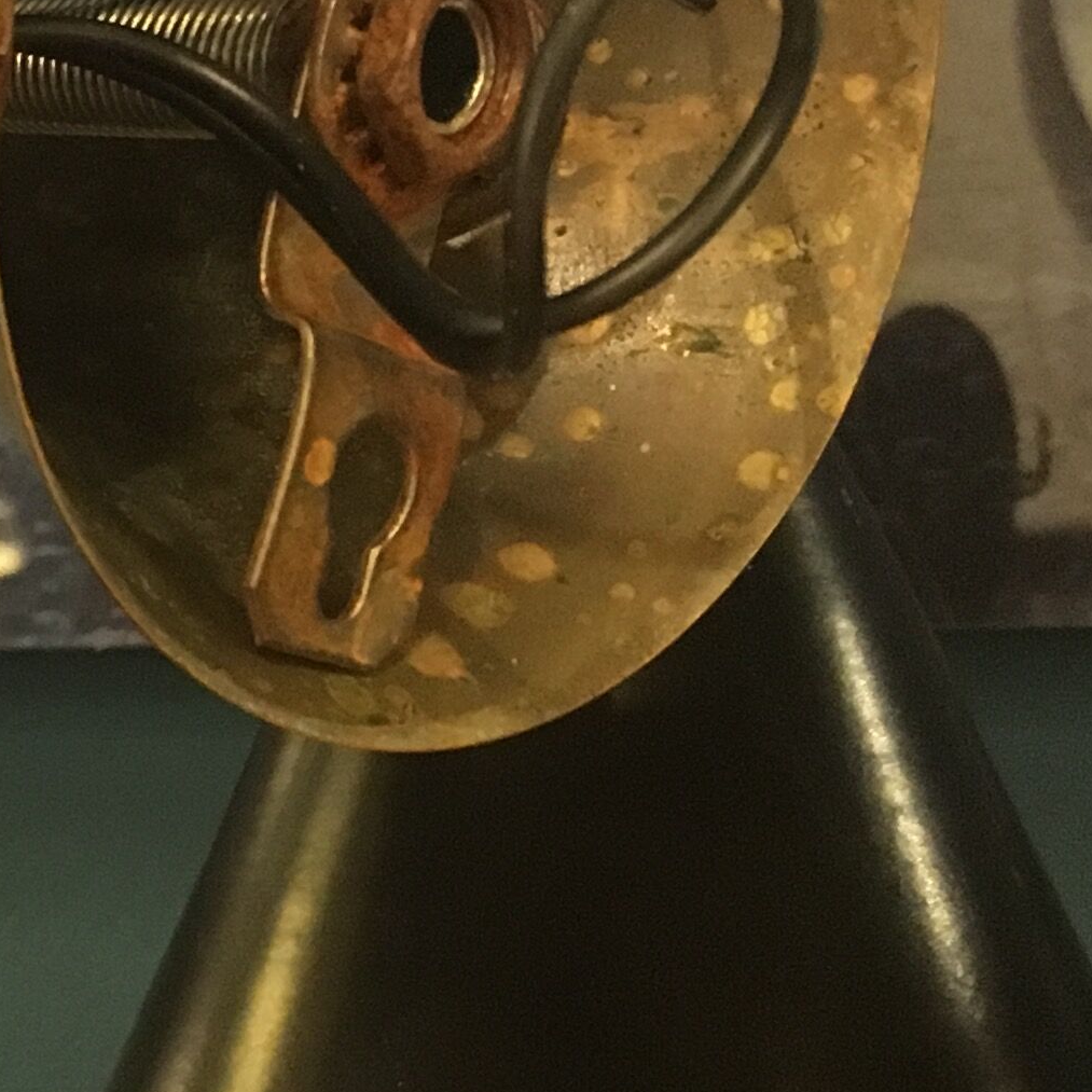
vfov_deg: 17.0
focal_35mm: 102
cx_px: -971
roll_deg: +0.6
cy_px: 711
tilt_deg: +0.4
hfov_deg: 14.6
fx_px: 3640
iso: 200
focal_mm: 4.15
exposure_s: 1/25
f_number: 2.2
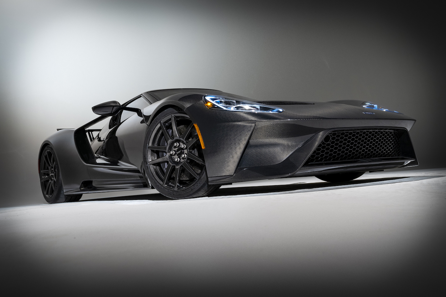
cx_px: 223
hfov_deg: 48.5
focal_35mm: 40
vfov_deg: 33.4
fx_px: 495
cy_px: 148
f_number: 5.6
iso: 400
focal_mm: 40
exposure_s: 1/40
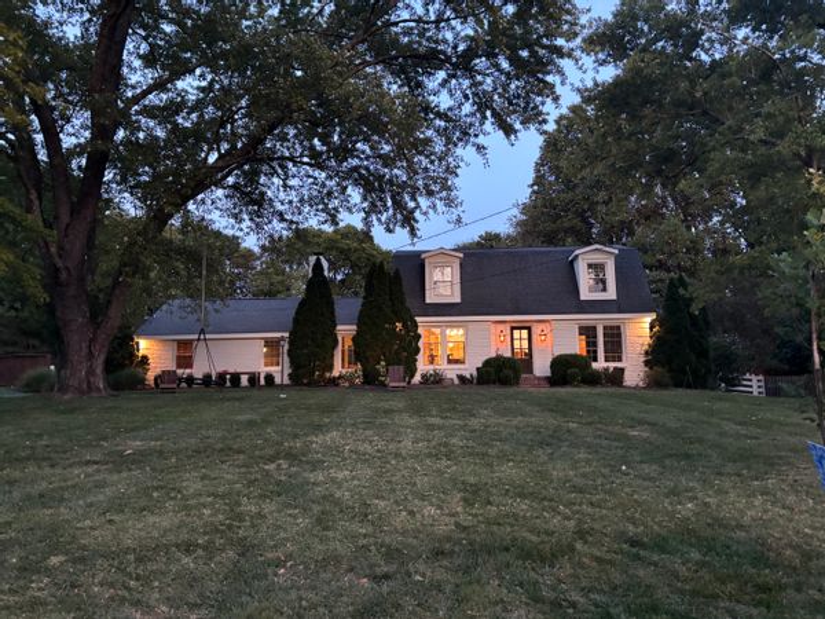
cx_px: 412
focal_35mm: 26
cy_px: 310
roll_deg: +0.4
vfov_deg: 53.1
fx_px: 620
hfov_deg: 67.3
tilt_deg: +7.5
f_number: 1.6
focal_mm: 5.96
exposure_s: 1/30
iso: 500
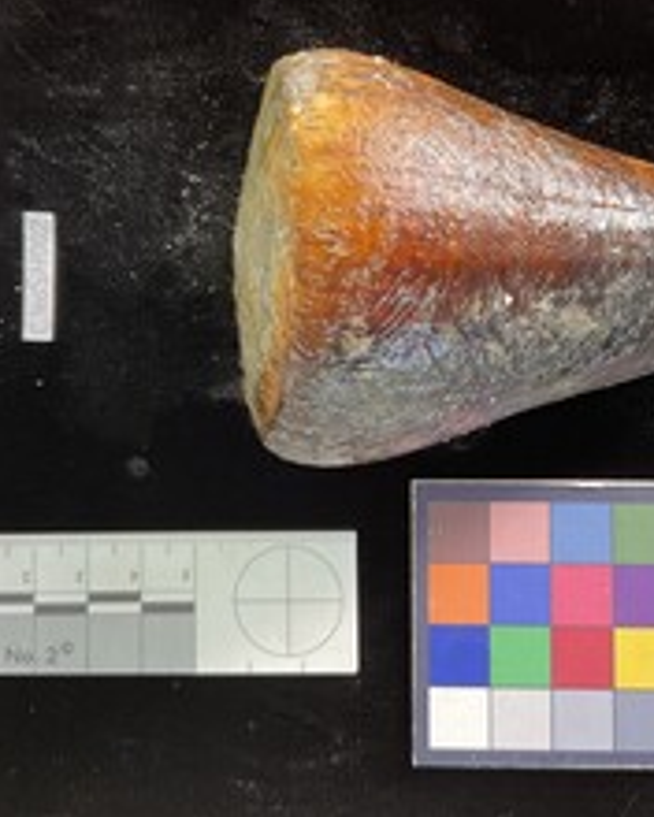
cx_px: 368
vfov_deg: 41.0
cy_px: 340
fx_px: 1089
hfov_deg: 33.4
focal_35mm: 45
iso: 100
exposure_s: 1/50
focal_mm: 3
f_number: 1.8
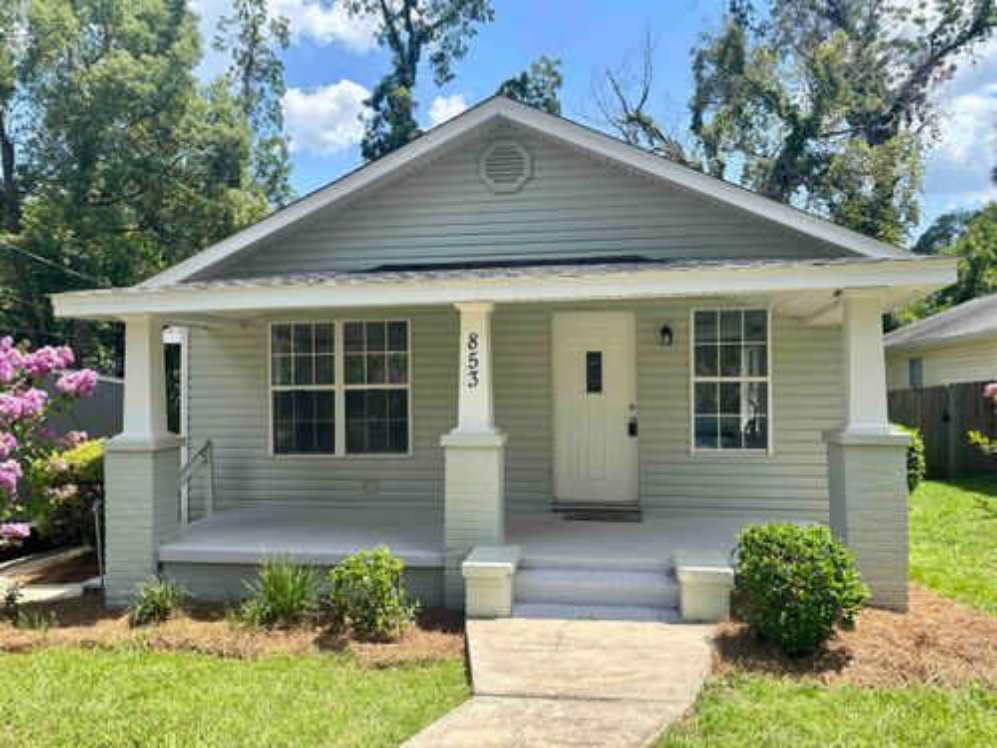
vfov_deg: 53.1
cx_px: 498
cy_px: 374
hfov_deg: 67.3
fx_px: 749
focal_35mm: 26
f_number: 1.6
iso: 50
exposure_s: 1/1667
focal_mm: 5.96
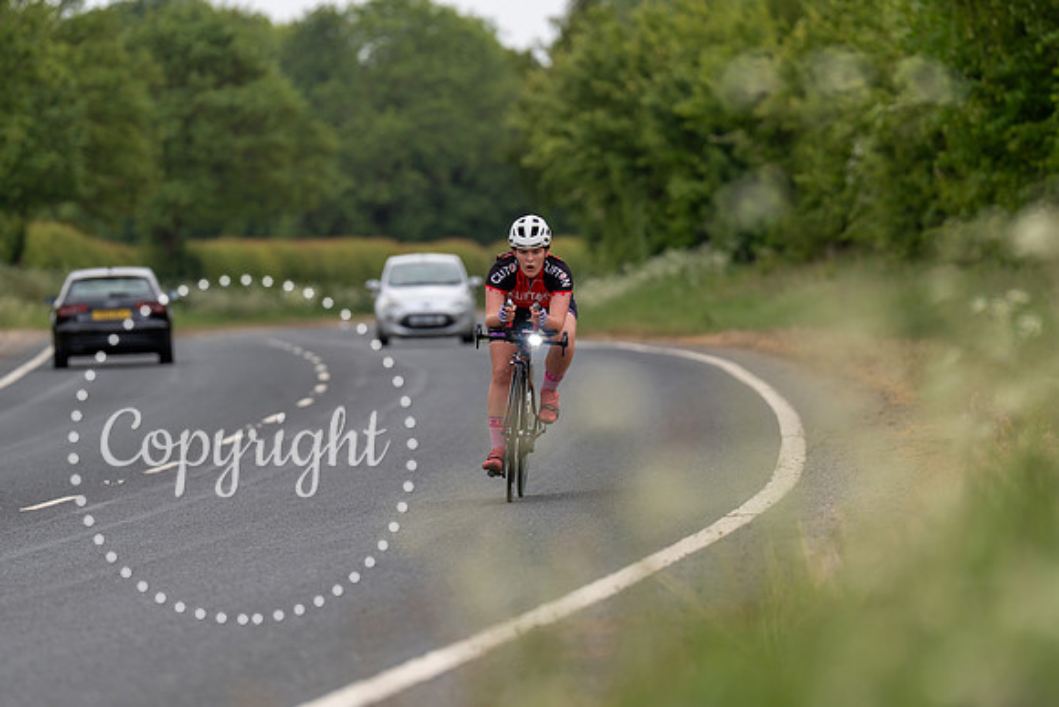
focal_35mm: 285
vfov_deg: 4.8
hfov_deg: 7.2
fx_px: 8391
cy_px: 358
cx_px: 534
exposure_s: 1/1250
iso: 160
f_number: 3.2
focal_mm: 197
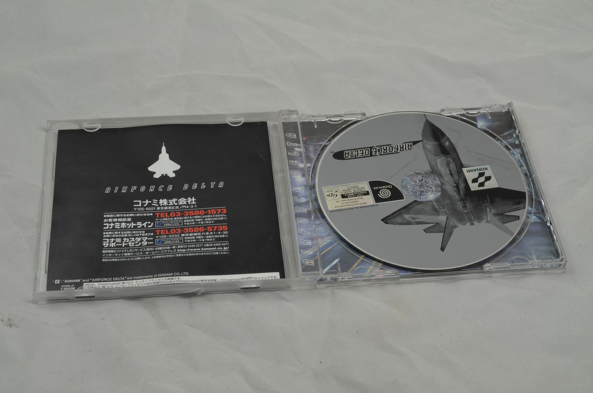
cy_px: 196
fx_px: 986
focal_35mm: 60
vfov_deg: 22.5
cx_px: 296
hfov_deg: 33.5
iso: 100
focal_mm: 40
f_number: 20
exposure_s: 1/2.5
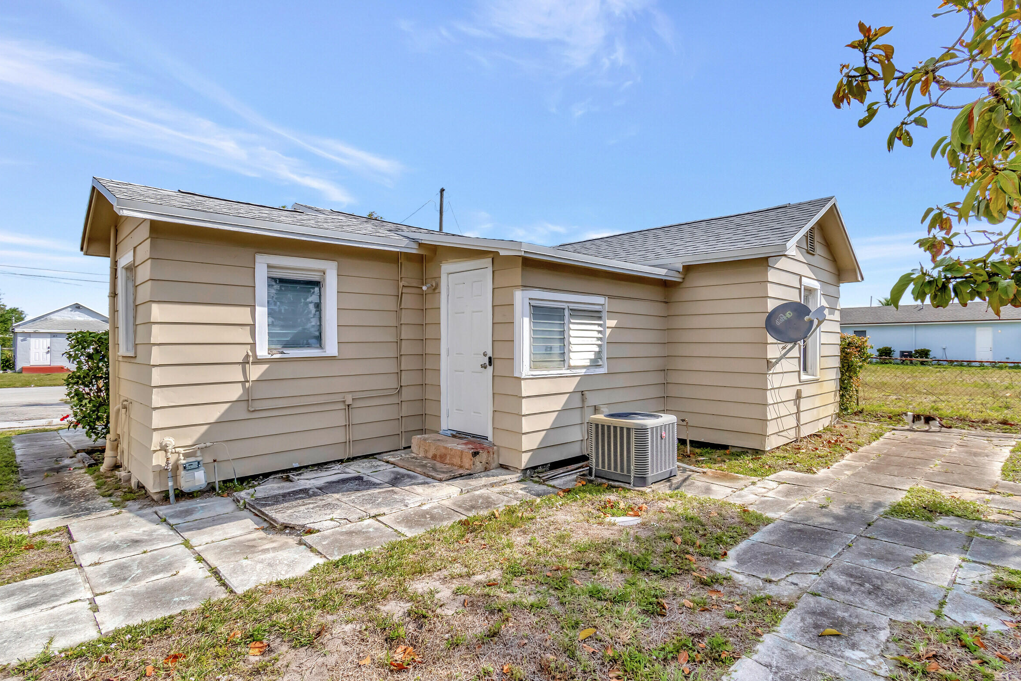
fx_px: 482
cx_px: 529
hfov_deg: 93.2
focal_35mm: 17
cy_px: 348
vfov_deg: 70.4
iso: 500
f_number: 8
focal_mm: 11
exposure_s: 1/2500
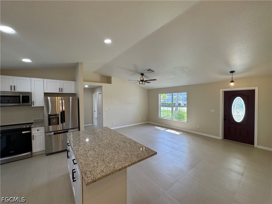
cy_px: 102
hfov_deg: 102.1
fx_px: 110
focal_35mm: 14
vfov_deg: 85.7
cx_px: 136
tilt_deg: -1.8
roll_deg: -0.3
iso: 64
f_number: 2.2
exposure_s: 1/120
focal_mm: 2.22
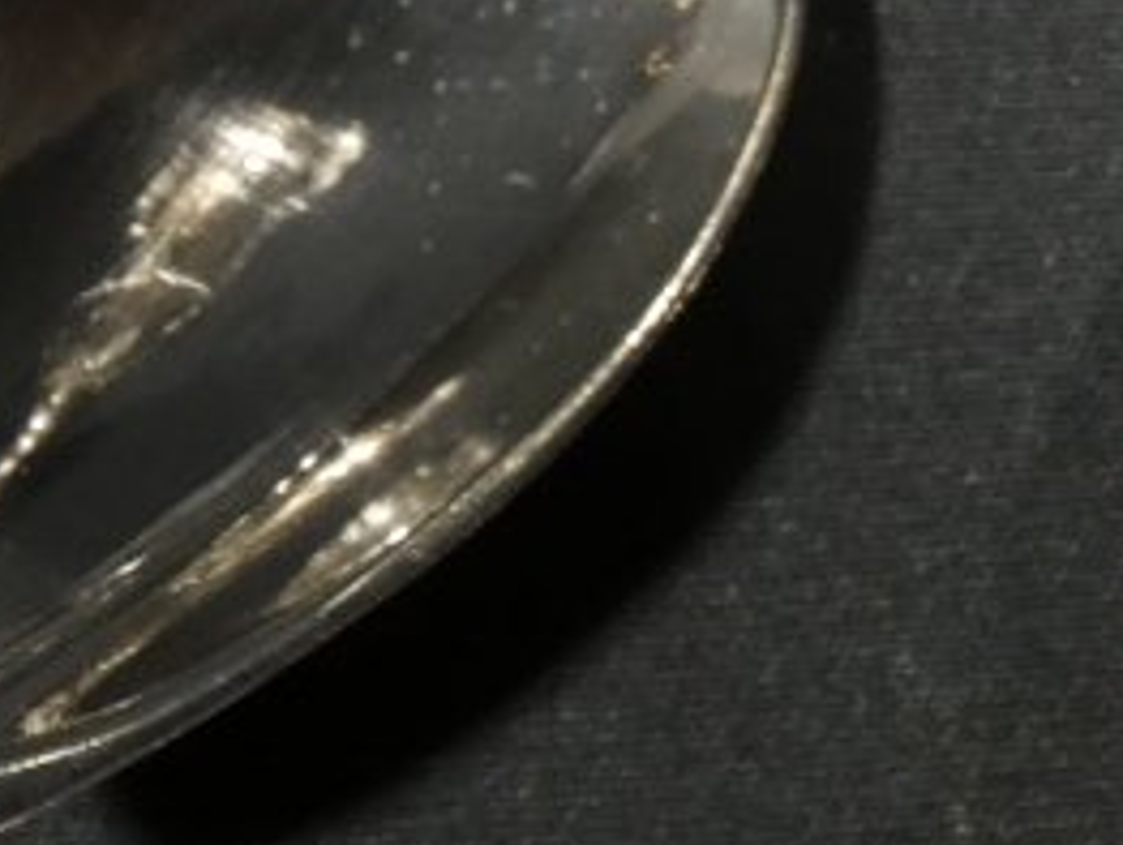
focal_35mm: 168
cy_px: 498
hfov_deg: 11.3
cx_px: 1719
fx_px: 5455
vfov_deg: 8.8
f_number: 3.7
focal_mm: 7.8
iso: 400
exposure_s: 1/125
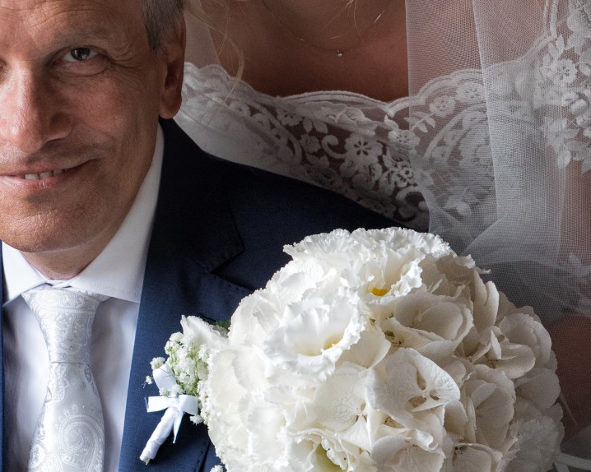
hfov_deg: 11.9
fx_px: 2833
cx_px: 219
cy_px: 118
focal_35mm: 162
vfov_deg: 9.5
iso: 1600
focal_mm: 70
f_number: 6.3
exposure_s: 1/100
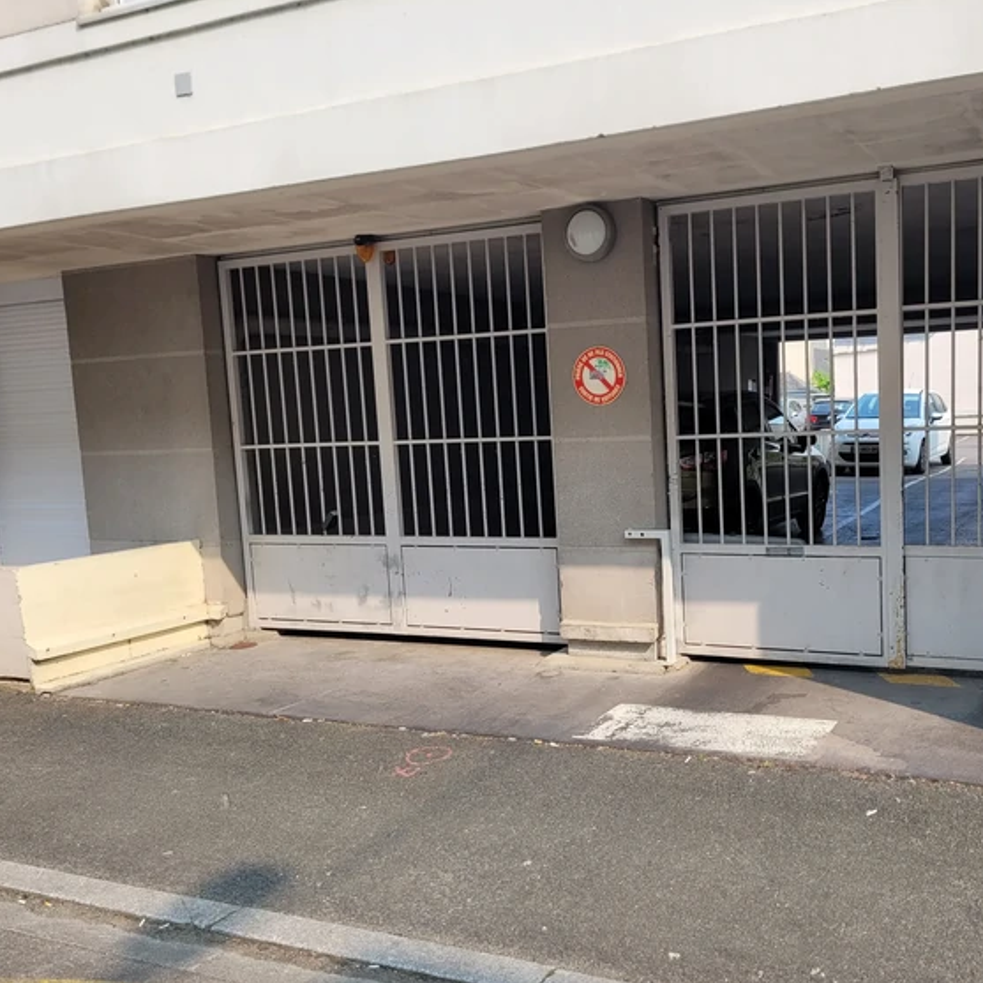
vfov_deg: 49.7
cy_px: 507
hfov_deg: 49.0
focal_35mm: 33
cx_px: 642
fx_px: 1060
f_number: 1.8
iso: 40
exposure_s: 1/924
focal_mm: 5.4
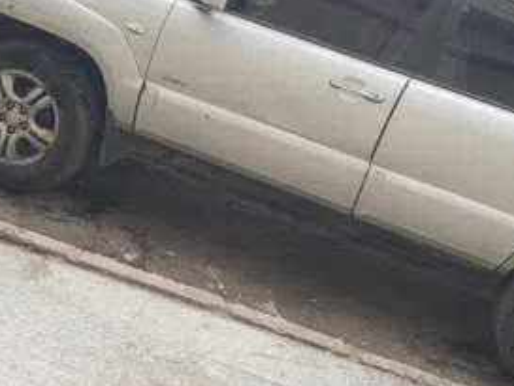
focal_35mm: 61
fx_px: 906
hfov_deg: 31.6
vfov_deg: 24.0
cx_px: 301
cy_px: 136
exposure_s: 1/197
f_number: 2.4
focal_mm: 4.3
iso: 50
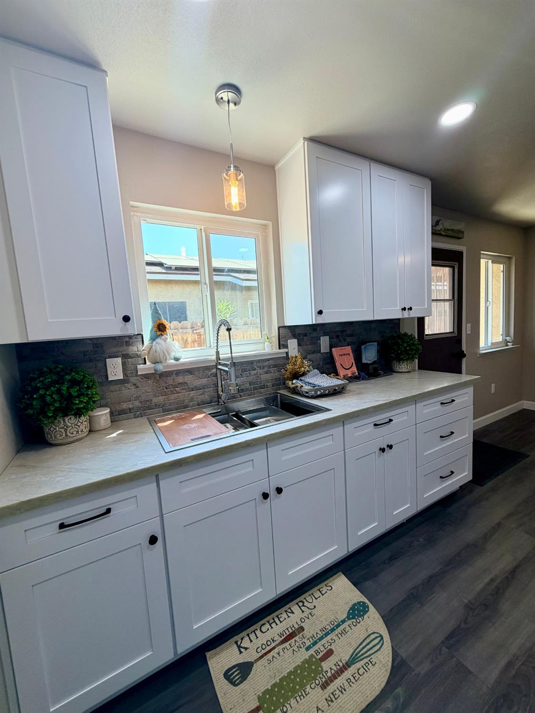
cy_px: 356
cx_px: 268
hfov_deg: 85.7
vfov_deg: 102.0
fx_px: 288
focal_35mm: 14
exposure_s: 1/120
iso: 100
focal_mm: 2.22
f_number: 2.2
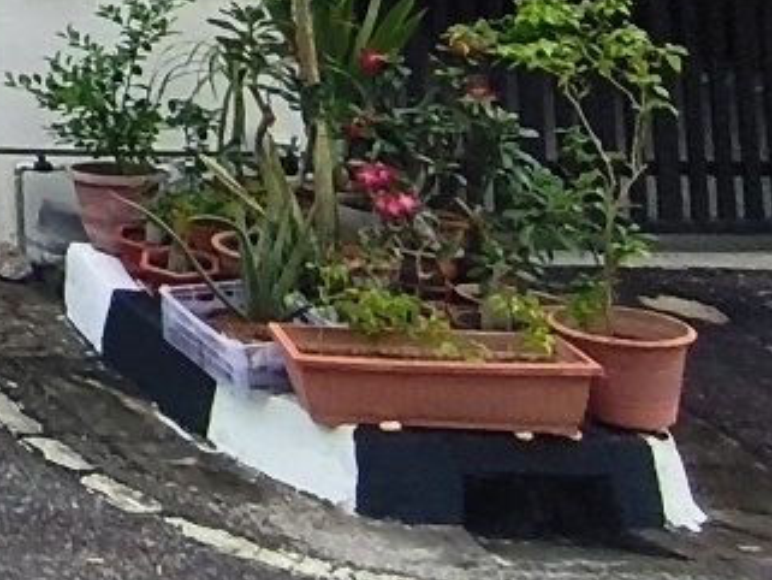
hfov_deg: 19.8
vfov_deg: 19.1
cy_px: -331
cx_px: -681
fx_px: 1472
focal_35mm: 66
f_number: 2.2
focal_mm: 1.65
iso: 50
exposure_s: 1/1867
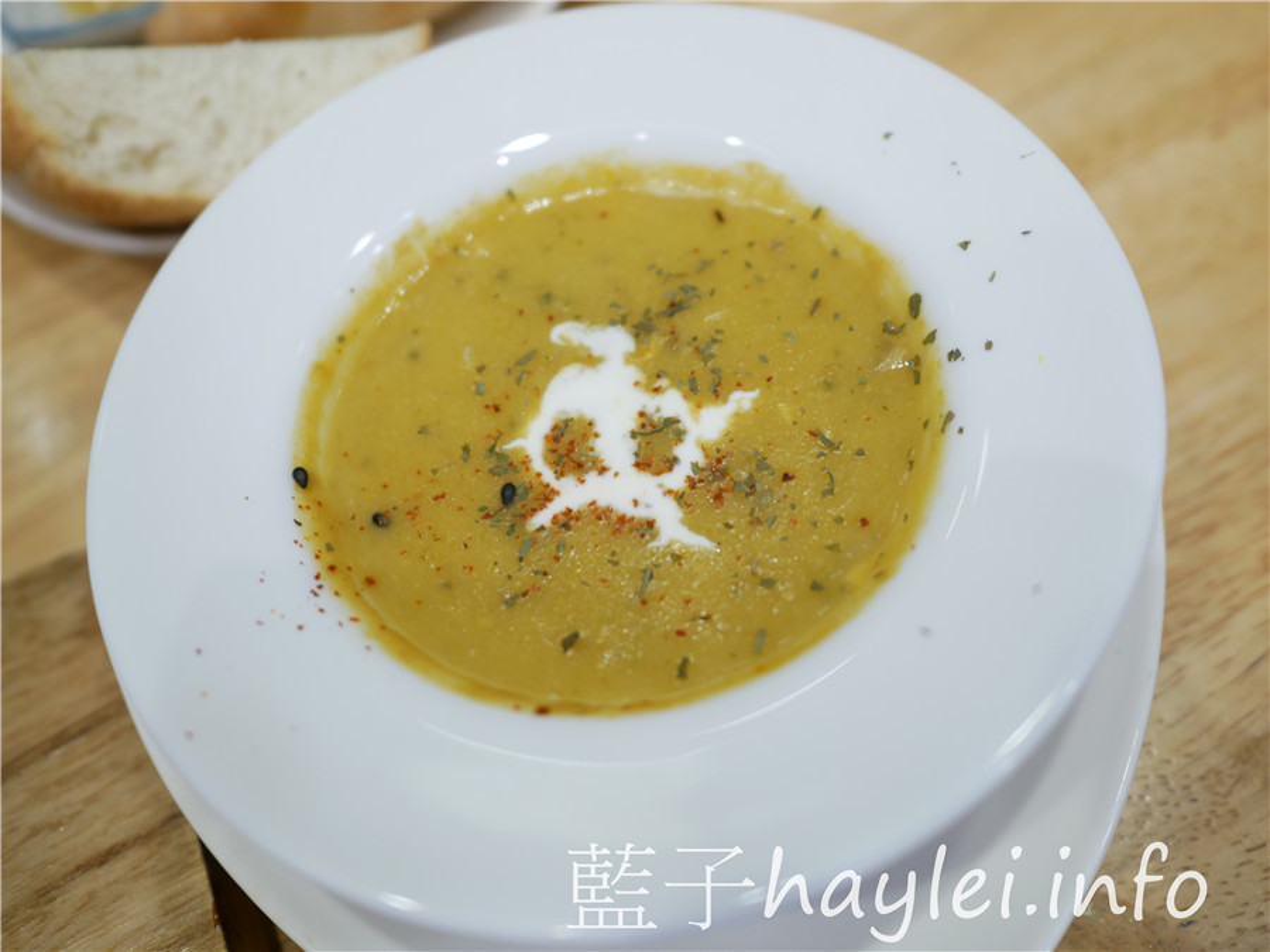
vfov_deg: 46.8
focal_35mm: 30
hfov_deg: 60.0
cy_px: 476
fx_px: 1101
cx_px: 635
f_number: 1.7
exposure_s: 1/60
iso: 320
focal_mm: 15
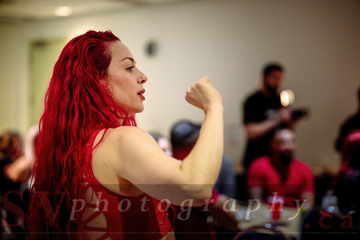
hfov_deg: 28.8
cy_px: 120
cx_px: 180
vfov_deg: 19.5
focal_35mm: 70
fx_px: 700
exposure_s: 1/100
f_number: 2
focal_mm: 70
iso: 1000
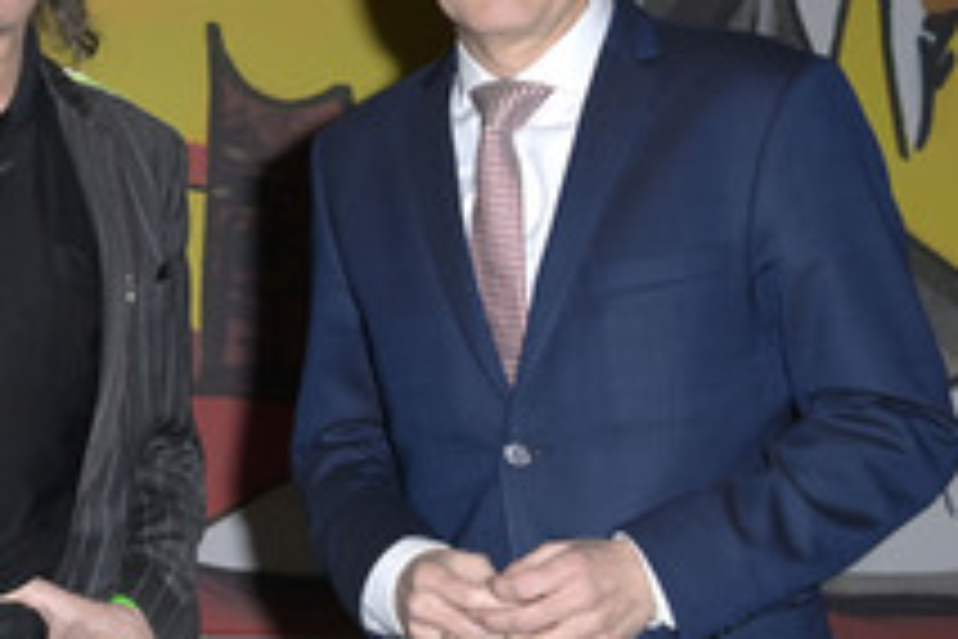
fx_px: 2821
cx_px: 115
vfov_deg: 12.9
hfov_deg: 19.0
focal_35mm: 106
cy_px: 266
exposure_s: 1/160
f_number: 5.6
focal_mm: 50
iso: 1000
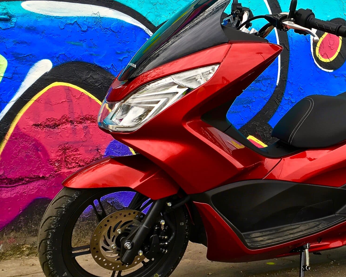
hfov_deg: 37.3
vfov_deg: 30.8
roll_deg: +1.6
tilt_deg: -0.1
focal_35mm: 49
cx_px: 253
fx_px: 502
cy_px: 150
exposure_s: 1/472
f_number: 2.2
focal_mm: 4.15
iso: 25
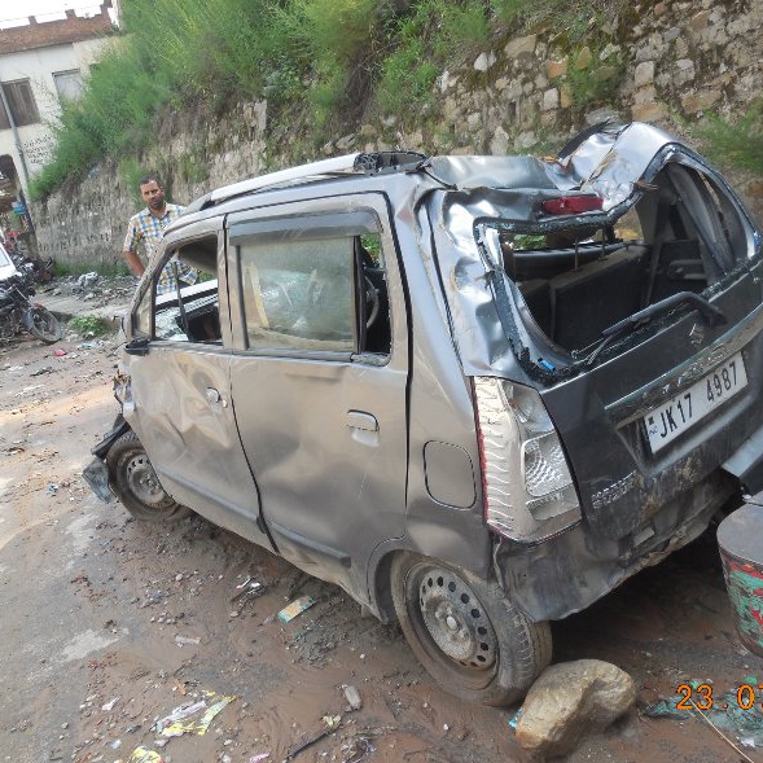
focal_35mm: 30
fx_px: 748
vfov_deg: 54.0
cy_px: 385
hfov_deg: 54.0
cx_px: 402
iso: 125
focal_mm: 4.5
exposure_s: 1/250
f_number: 3.1
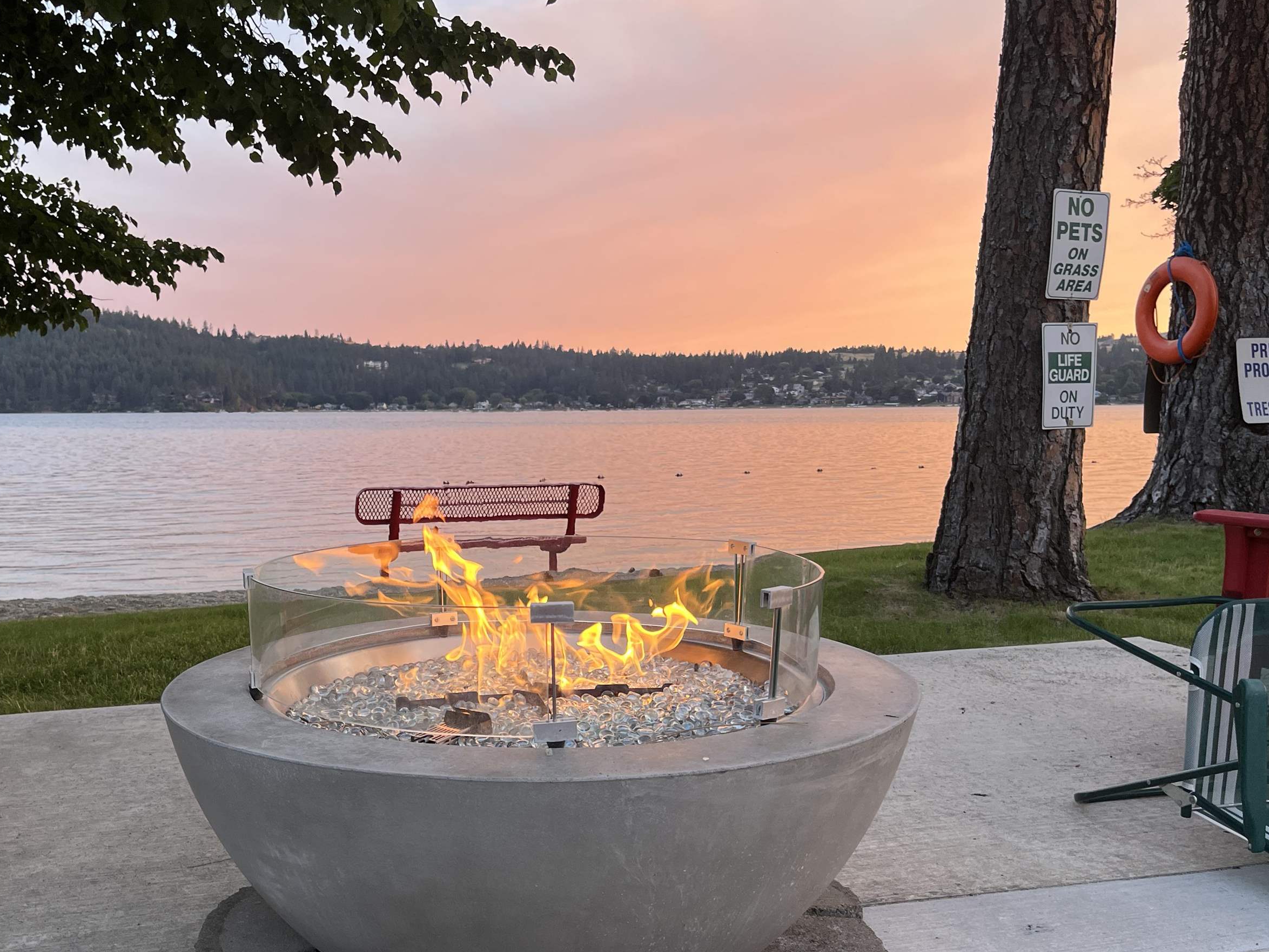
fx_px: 1246
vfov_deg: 41.7
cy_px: 548
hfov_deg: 53.5
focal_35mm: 34
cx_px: 493
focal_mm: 5.1
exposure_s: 1/121
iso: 64
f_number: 1.6
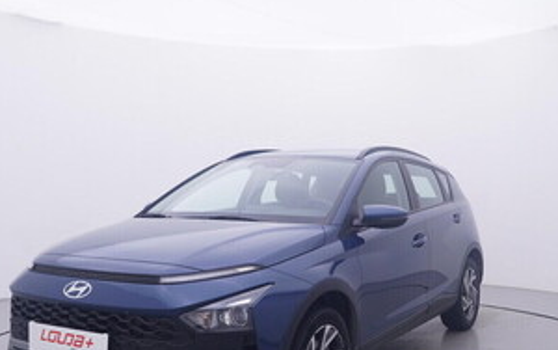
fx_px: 638
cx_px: 312
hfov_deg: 47.1
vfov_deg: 30.5
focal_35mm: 42
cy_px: 224
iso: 200
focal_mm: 15
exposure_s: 1/80
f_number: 5
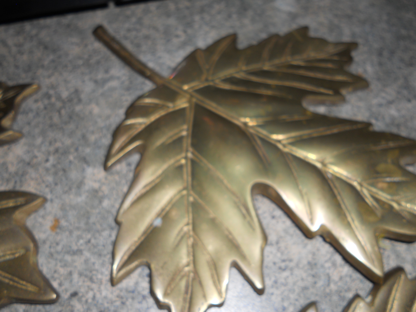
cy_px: 156
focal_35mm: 32
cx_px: 208
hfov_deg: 56.8
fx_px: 385
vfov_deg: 44.2
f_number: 8.8
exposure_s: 1/25
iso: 80
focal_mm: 5.8
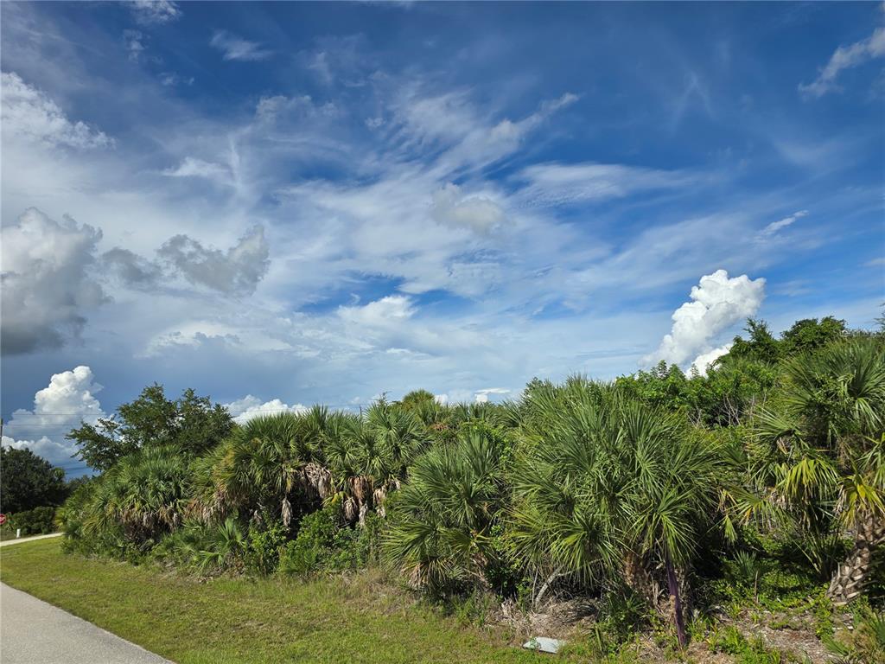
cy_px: 332
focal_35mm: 23
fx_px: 588
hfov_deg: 73.9
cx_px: 442
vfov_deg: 58.9
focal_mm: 6.3
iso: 12
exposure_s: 1/1472
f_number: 1.7
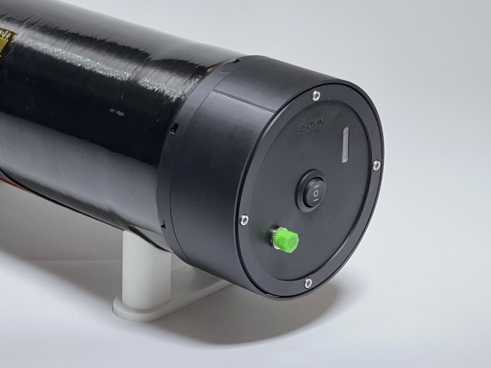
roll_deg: -1.3
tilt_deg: -22.4
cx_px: 124
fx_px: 1844
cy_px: 154
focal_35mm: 130
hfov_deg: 15.1
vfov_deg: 11.4
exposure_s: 1/215
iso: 25
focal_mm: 7.5
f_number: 2.2
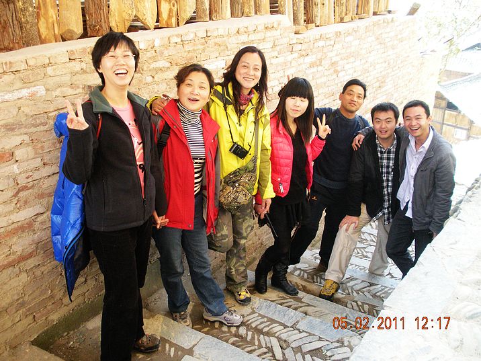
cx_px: 240
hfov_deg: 51.4
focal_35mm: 36
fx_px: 500
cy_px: 180
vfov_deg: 39.7
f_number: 3.5
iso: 310
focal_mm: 6.3
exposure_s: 1/60
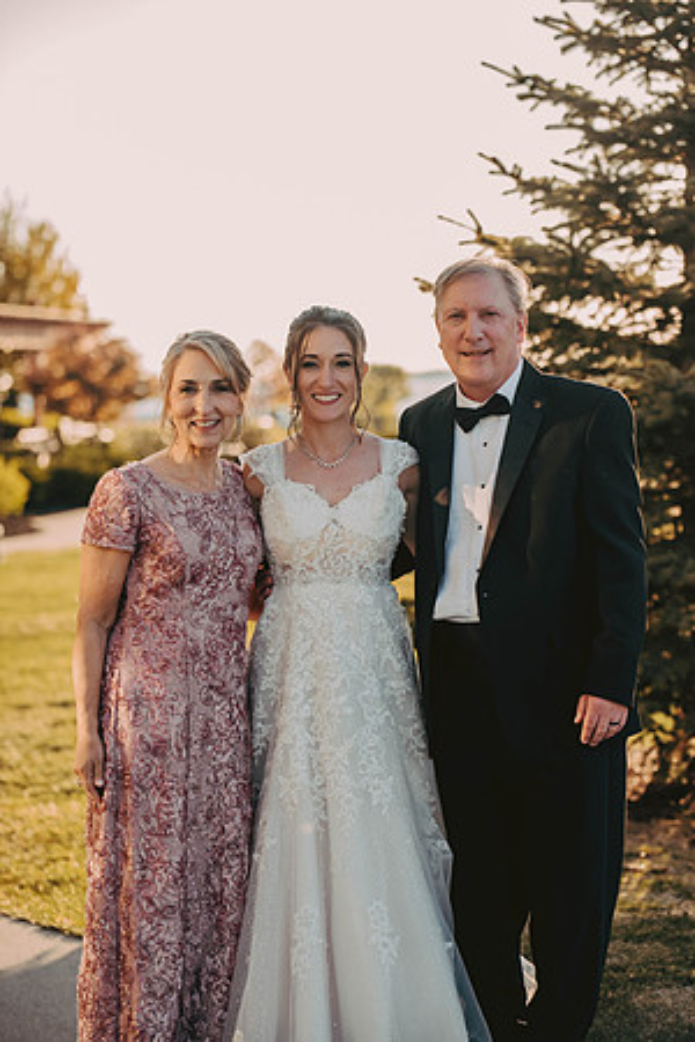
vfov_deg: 22.6
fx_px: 2606
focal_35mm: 90
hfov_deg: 15.2
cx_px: 348
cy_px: 521
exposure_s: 1/2500
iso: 800
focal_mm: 90
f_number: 2.8
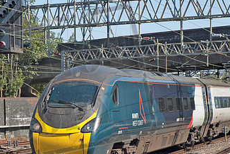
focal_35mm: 128
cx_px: 55
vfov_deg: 10.7
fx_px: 818
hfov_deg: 15.9
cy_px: 88
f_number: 8
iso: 200
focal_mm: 48
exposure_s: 1/250
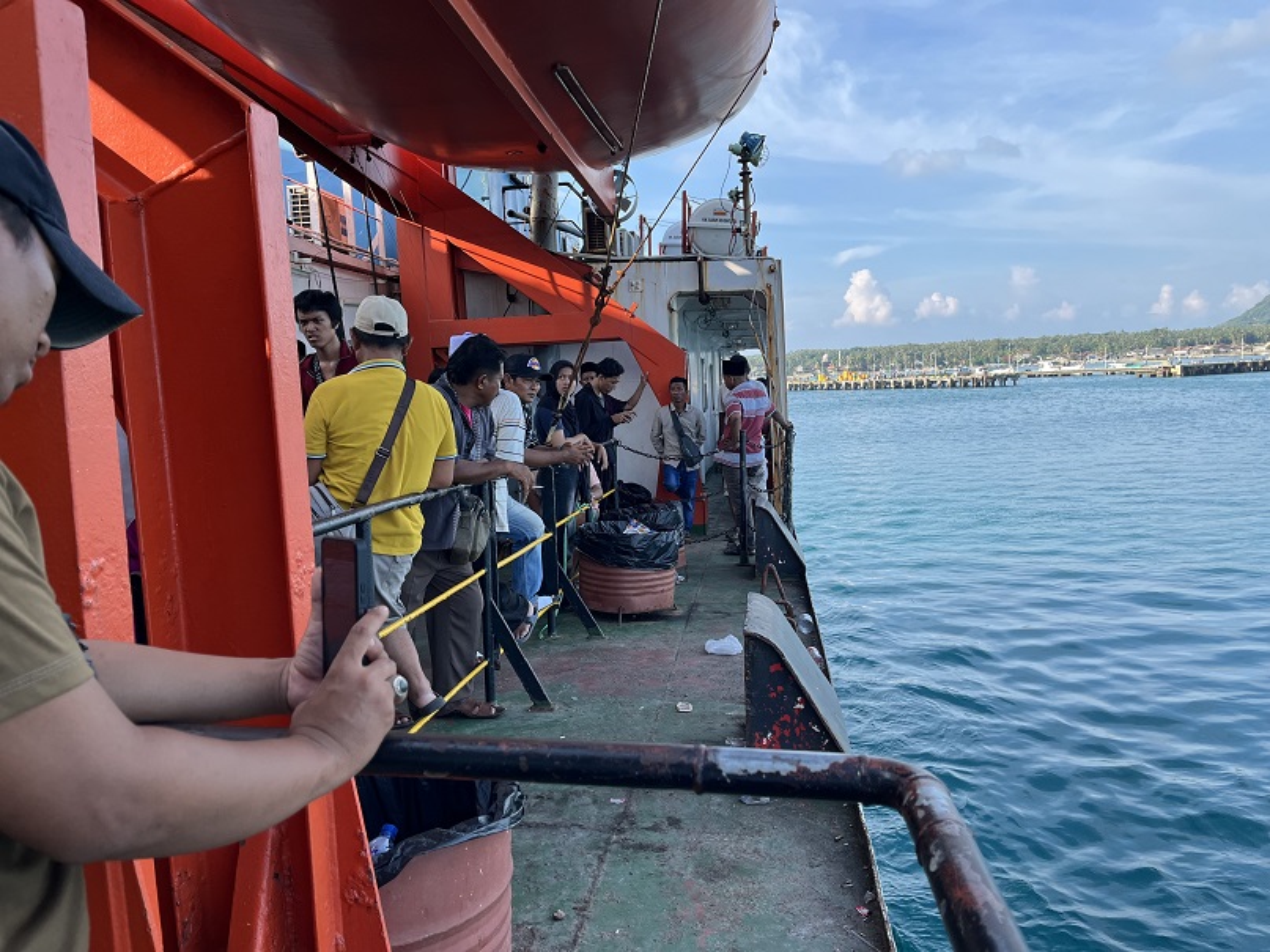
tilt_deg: -5.3
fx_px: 954
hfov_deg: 67.3
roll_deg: +3.2
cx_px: 635
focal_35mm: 26
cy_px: 476
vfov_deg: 53.1
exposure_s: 1/943
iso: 50
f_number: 1.6
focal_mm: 5.1
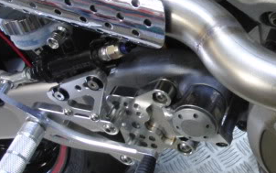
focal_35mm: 83
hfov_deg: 24.3
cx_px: 242
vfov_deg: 15.7
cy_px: 76
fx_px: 625
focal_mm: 6.4
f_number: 3.6
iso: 400
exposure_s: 1/30
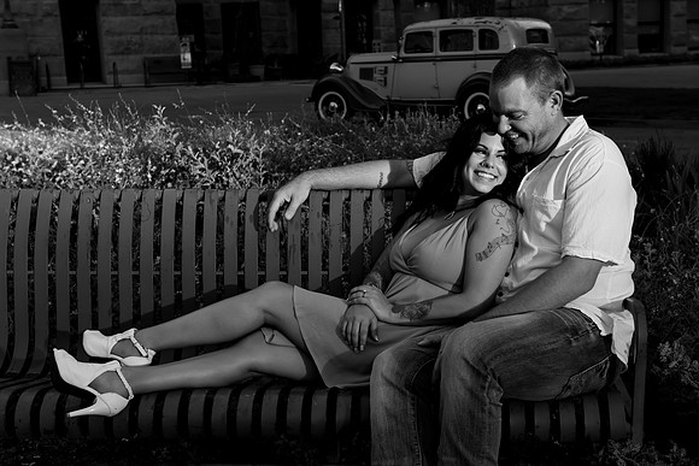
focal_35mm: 58
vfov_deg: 23.6
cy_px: 239
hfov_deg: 34.7
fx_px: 1118
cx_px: 379
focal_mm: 52
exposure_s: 1/100
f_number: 7.1
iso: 200
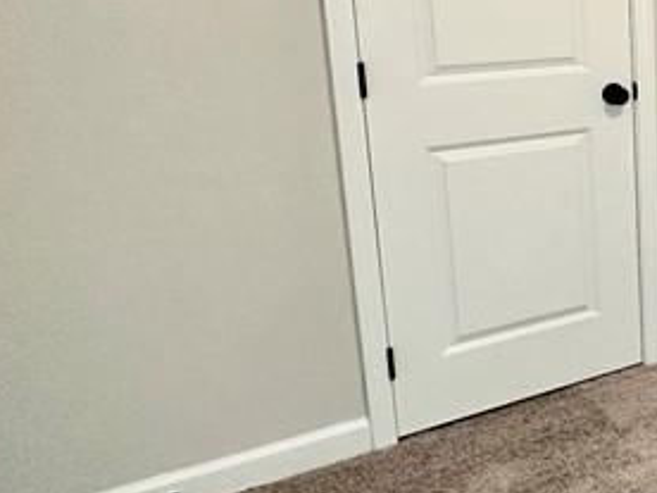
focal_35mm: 52
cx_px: 1040
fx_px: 987
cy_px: 133
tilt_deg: -13.8
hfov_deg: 25.3
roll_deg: -3.8
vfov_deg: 27.7
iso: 160
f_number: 2.2
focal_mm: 2.22
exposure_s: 1/60
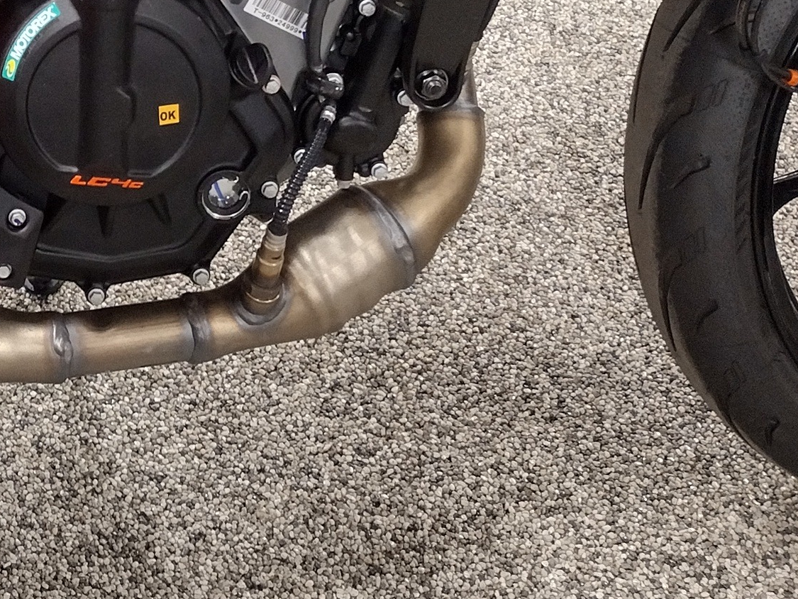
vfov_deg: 14.6
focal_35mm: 96
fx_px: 2213
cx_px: -55
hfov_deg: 19.7
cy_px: -235
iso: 441
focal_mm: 4.71
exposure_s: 1/40
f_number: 1.7
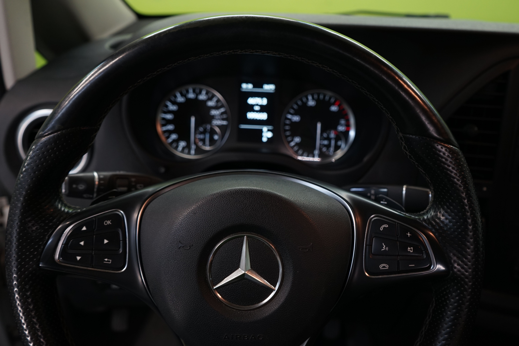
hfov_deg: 63.7
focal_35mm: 29
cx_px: 260
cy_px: 173
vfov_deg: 45.0
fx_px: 418
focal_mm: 29
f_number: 5
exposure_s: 1/30
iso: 640
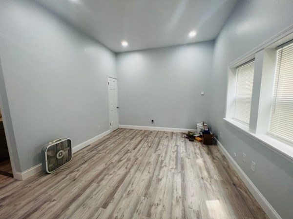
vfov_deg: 89.9
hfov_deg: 106.2
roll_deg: +0.7
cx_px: 146
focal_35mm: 13
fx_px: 110
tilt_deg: -7.1
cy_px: 110
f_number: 1.8
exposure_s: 1/120
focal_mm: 1.57
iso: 125
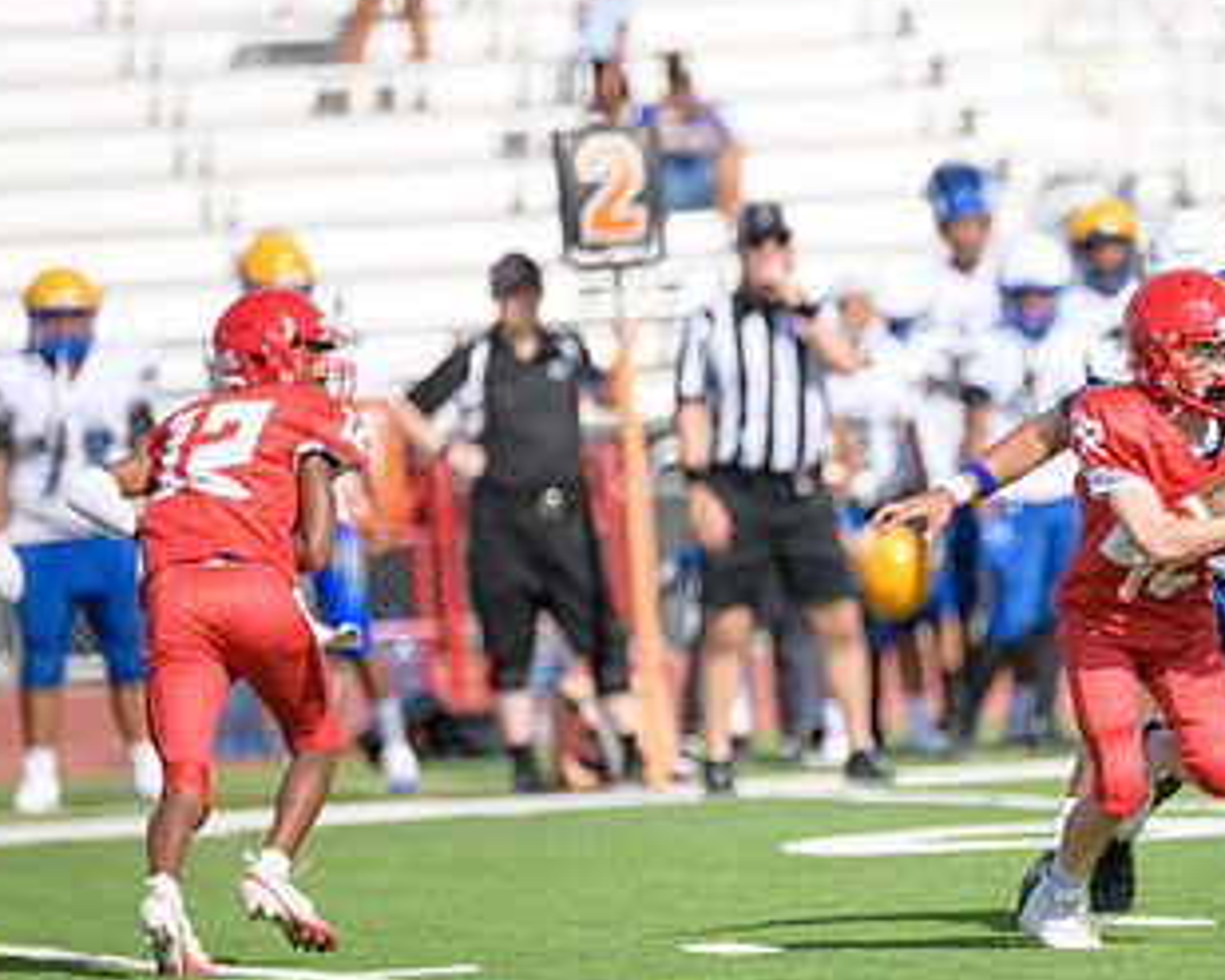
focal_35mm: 529
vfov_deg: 2.9
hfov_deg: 3.7
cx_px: 904
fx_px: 19173
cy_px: 577
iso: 200
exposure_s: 1/3200
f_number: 2.8
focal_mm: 300
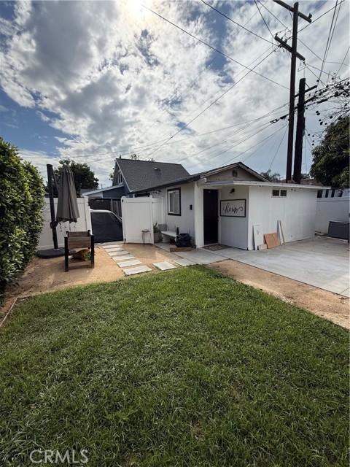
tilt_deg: -8.6
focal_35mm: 14
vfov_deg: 102.1
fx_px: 189
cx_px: 175
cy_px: 234
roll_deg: +2.0
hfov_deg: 85.7
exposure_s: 1/5155
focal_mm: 2.22
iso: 80
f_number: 2.2
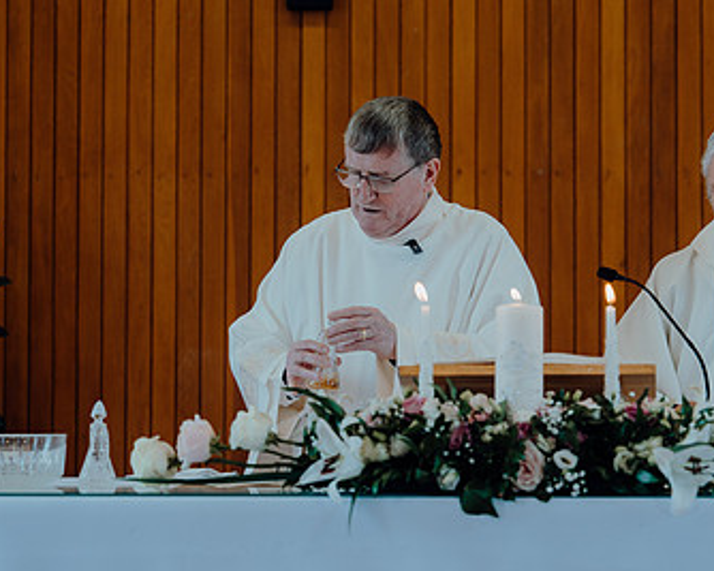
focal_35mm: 114
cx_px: 490
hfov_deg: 16.8
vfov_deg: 13.5
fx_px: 2408
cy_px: 322
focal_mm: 70
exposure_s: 1/200
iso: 400
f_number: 2.8
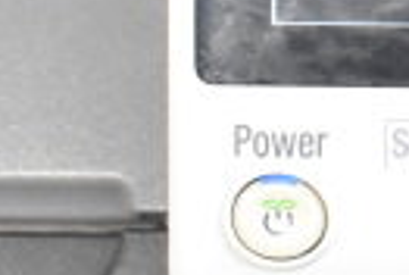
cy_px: -114
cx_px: 924
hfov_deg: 10.1
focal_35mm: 181
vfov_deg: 7.5
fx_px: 2061
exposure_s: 1/250
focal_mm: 26
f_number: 9
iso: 6400
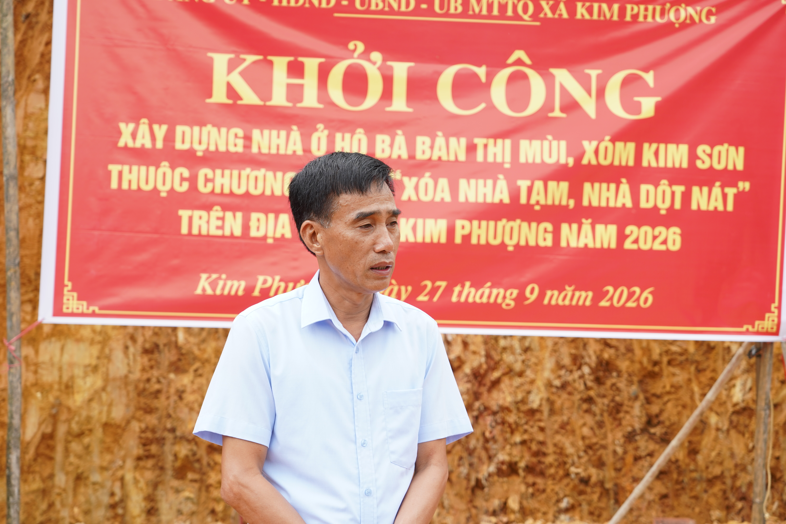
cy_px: 262
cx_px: 393
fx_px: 1135
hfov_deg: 38.2
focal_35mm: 52
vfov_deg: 26.0
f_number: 5.6
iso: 250
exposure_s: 1/200
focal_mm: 52
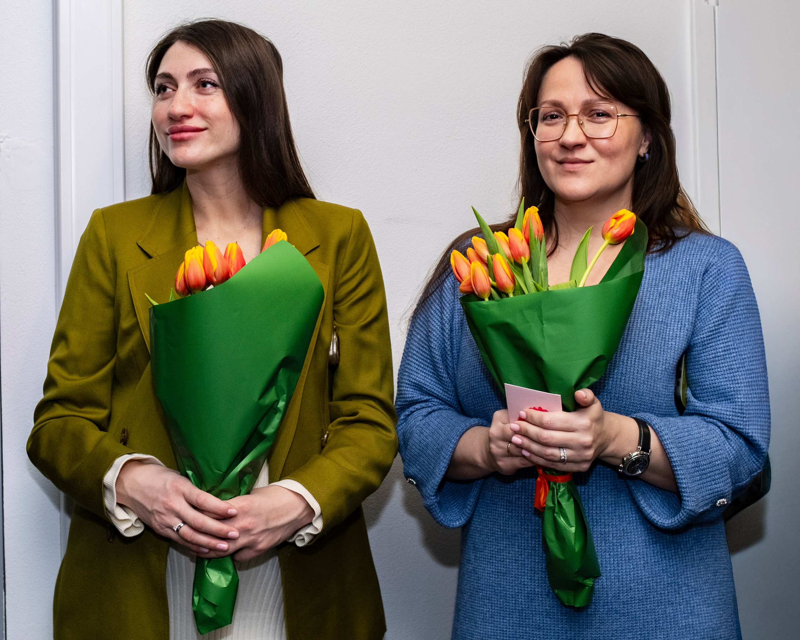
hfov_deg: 35.6
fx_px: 1243
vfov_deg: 28.8
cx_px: 352
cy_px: 253
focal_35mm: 53
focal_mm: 23
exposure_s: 1/180
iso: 500
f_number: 3.6
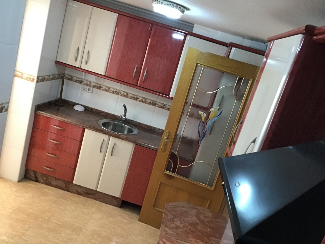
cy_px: 122
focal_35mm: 31
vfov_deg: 45.4
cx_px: 162
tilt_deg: -14.5
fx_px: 291
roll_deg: -16.0
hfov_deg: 58.4
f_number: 2.4
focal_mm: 3.3
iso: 200
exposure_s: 1/33
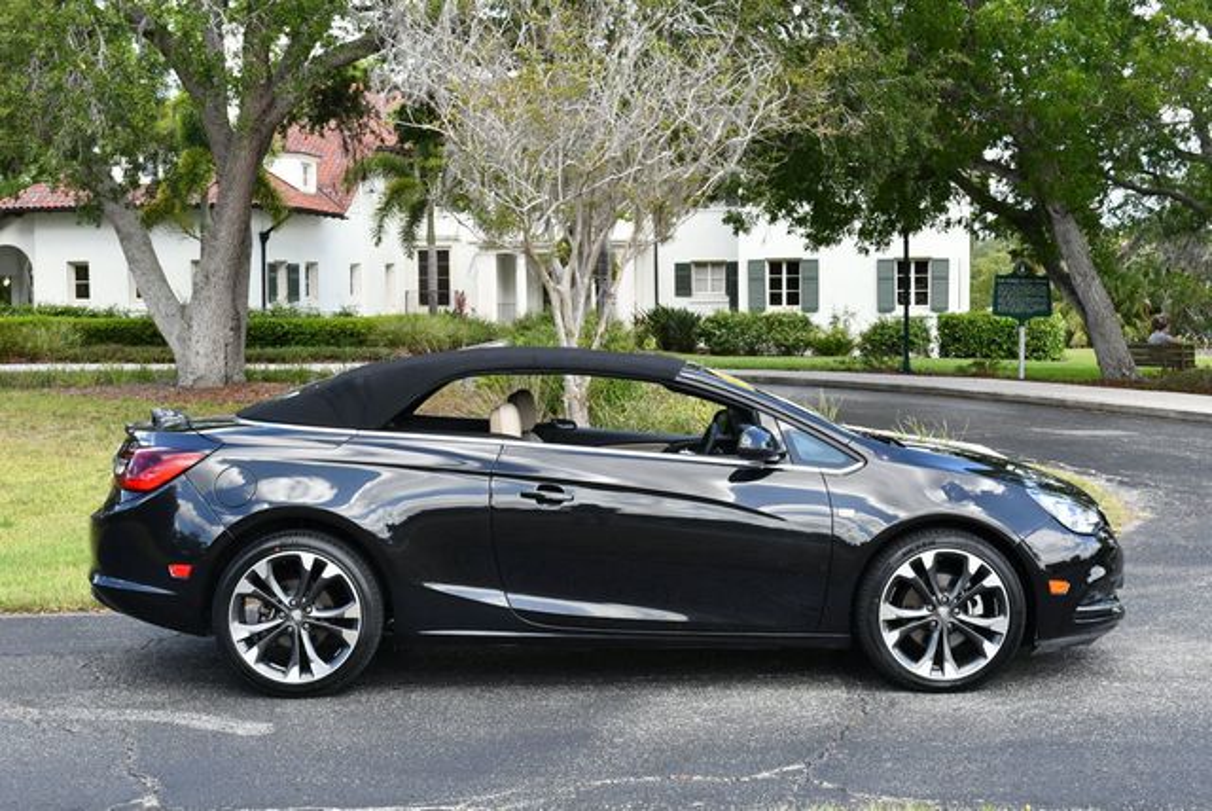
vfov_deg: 26.0
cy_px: 406
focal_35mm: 52
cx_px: 606
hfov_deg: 38.2
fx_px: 1752
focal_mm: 26
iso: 280
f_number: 5.6
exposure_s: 1/250
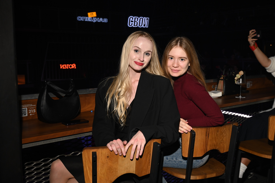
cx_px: 138
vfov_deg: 33.4
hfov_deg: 48.5
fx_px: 306
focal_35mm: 40
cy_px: 92
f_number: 6.3
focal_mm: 40
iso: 320
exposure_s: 1/160
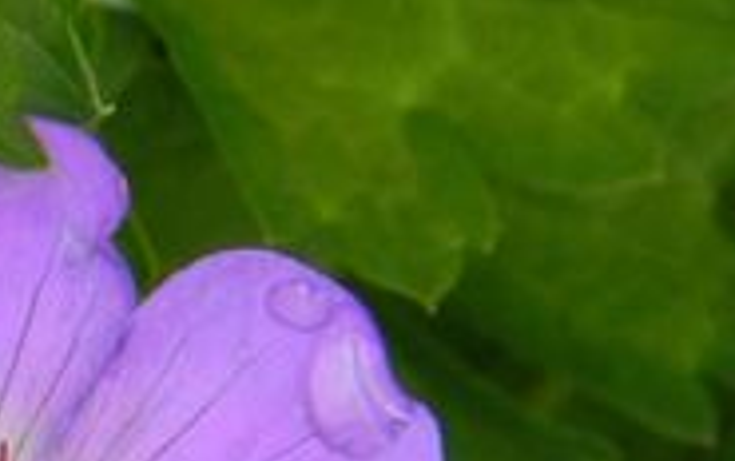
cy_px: 1005
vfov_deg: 1.2
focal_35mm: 1132
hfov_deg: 1.9
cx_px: 20
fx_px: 22696
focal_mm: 44
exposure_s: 1/320
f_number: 5
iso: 160
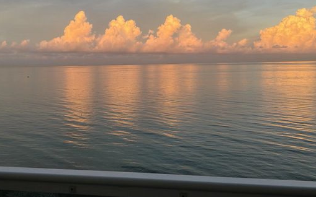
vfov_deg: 39.0
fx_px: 276
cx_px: 133
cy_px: 68
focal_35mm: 32
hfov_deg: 59.4
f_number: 1.78
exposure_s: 1/435
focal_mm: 6.76
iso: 80
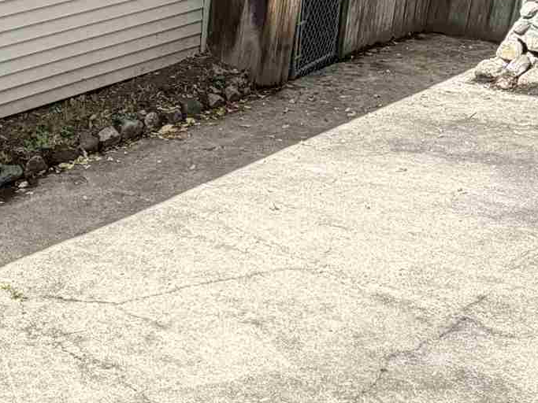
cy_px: 390
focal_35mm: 63
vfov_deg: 22.5
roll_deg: +1.8
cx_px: 49
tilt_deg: -34.1
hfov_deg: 29.4
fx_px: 979
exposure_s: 1/502
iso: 40
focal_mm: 2.22
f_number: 2.2
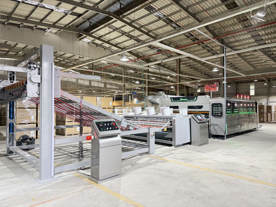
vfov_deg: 56.8
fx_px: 191
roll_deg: +0.2
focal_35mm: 24
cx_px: 138
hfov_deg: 71.6
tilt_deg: +1.9
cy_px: 104
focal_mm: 6.76
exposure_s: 1/33
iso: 640
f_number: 1.78
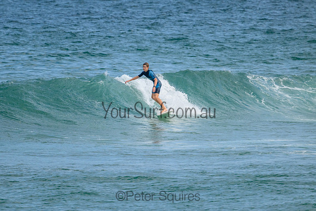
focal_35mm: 854
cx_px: 147
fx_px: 7494
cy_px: 106
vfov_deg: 1.6
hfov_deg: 2.4
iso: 1600
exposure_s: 1/2000
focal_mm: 800
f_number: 11
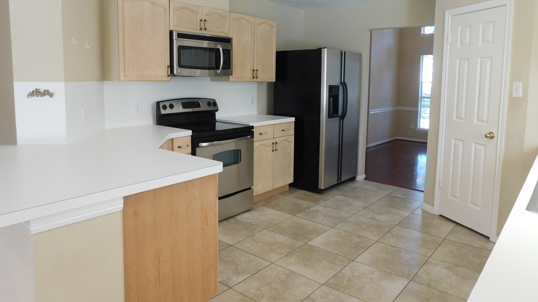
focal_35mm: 26
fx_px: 371
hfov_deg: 71.9
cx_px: 271
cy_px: 115
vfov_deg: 44.1
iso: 140
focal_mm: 4
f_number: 3
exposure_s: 1/30
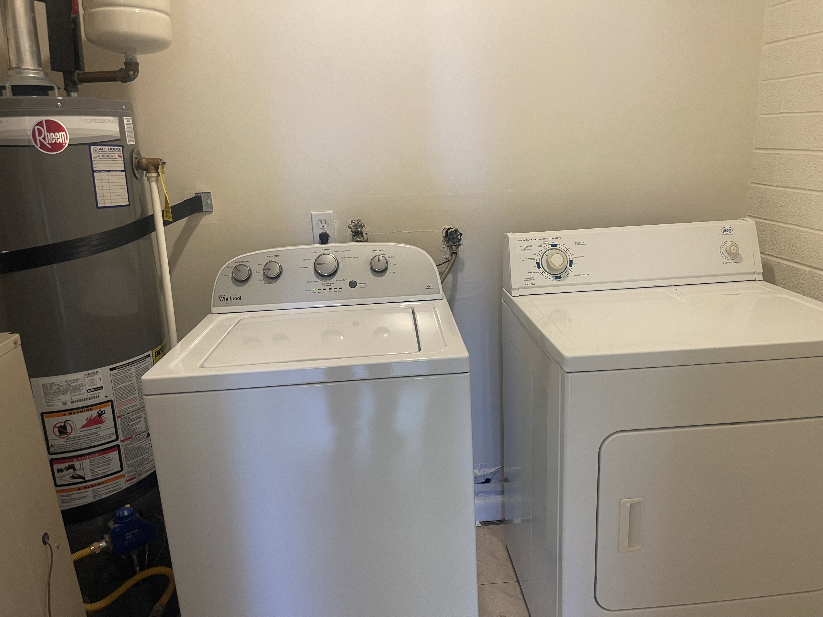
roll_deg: +2.4
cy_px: 308
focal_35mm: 25
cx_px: 412
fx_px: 594
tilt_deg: -16.3
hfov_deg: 69.4
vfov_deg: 54.9
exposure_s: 1/60
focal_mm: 5.1
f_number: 1.6
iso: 100
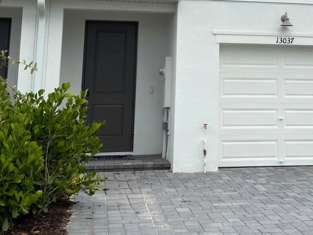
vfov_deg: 22.6
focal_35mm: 62
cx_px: 229
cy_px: -9
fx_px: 561
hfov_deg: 30.7
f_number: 1.78
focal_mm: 6.76
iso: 100
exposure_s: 1/5988
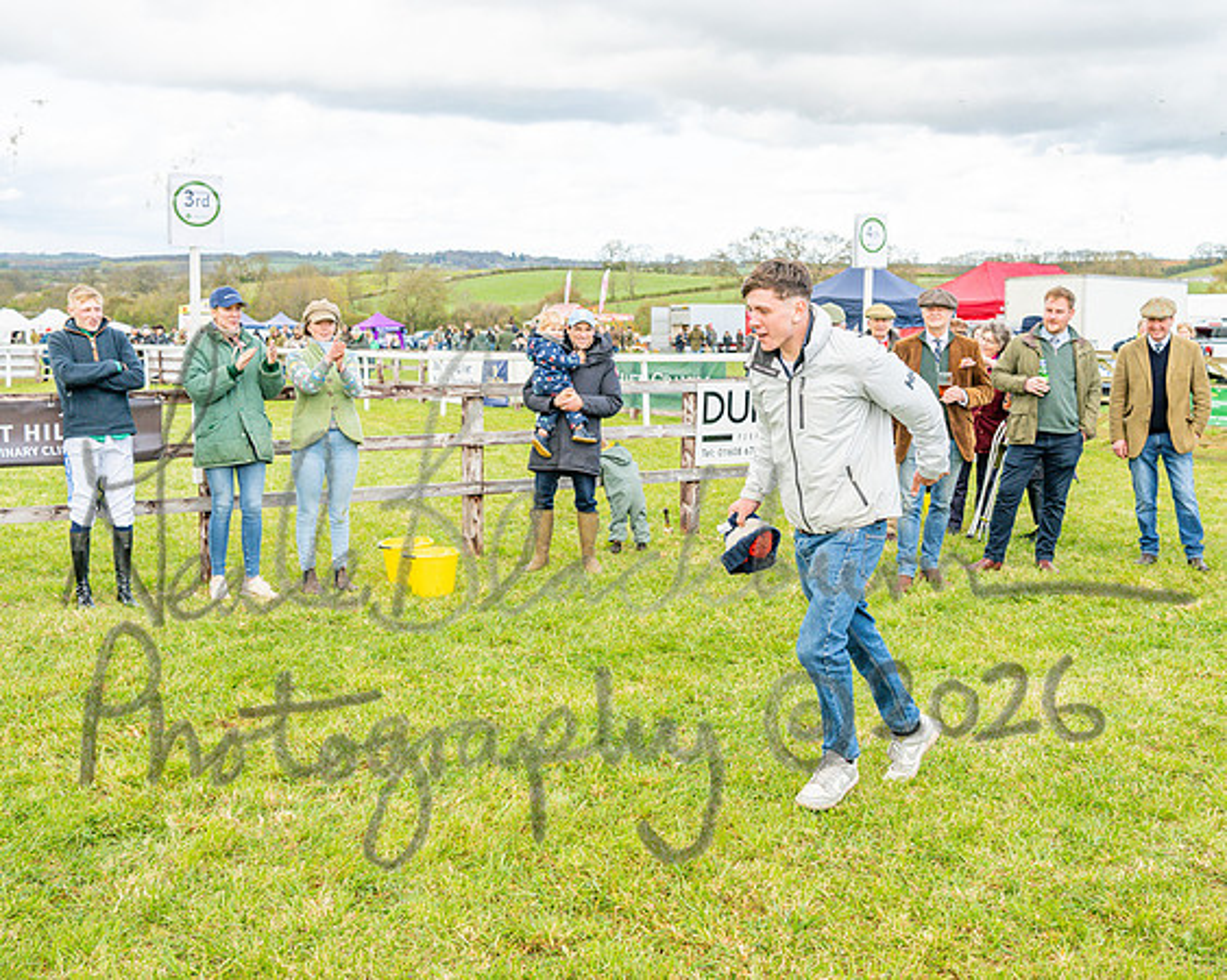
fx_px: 1584
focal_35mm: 44
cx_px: 702
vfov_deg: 34.4
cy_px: 496
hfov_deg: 42.2
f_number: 5
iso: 400
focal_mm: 35
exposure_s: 1/800
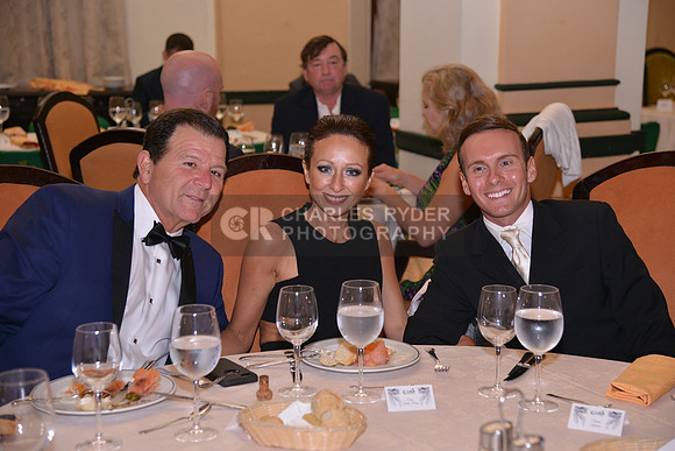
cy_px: 226
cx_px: 338
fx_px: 1219
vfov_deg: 20.9
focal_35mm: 65
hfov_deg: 31.0
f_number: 4.5
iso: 1000
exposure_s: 1/250
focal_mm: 65
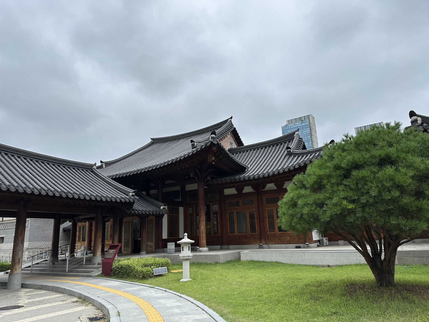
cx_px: 214
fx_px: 297
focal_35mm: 24
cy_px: 161
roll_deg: +1.6
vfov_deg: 56.8
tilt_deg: +11.7
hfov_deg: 71.6
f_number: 1.78
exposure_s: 1/6211
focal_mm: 6.86
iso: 80
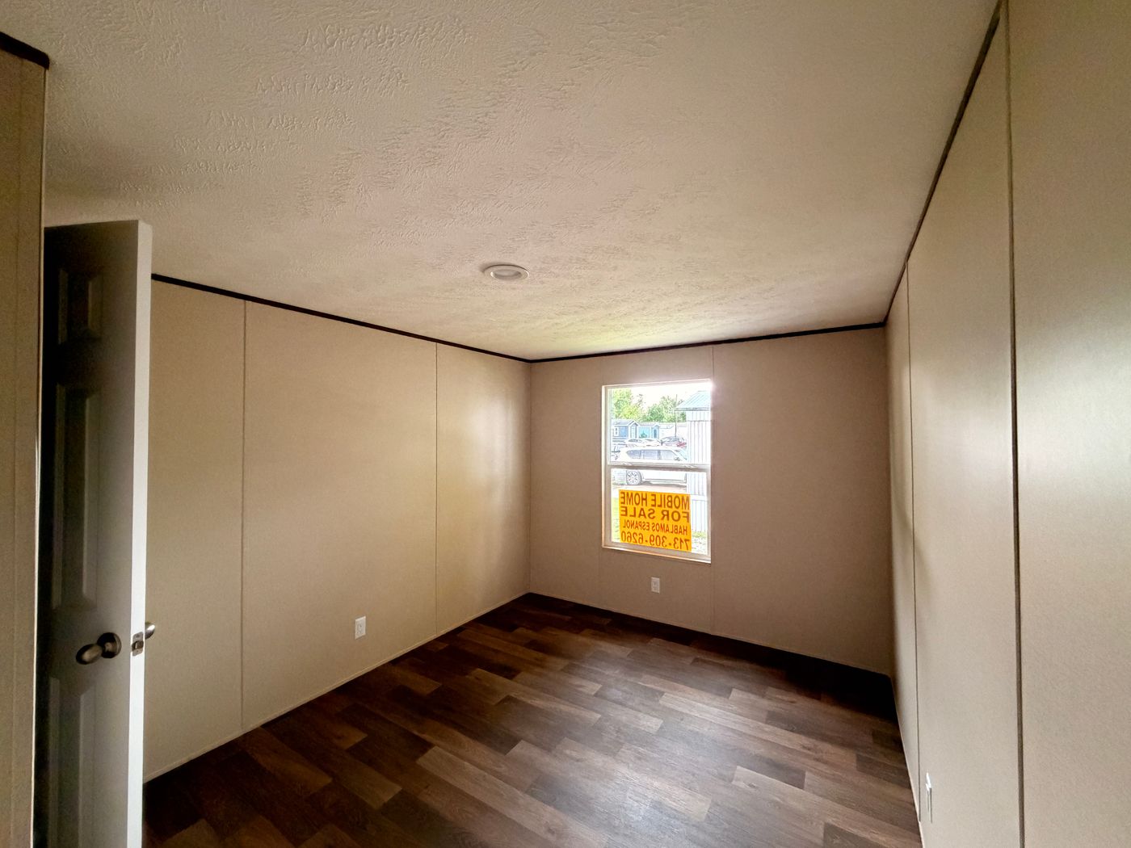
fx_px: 457
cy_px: 424
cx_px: 566
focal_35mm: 14
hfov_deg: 102.1
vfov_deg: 85.7
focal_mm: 2.22
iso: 1000
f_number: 2.2
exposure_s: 1/60
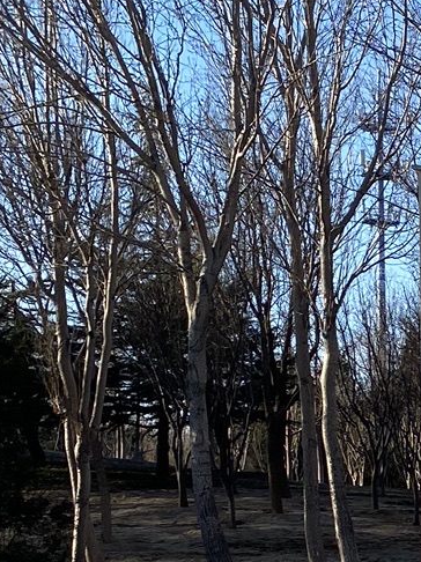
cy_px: 682
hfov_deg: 12.2
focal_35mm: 107
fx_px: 1737
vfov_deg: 17.5
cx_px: 861
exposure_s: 1/1232
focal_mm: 4.25
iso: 32
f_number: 1.8
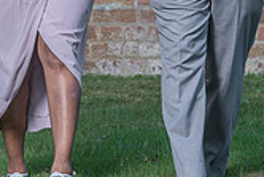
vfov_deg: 3.2
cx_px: -92
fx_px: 3134
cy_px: -75
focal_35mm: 427
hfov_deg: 4.8
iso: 100
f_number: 5.6
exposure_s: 1/200
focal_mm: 114
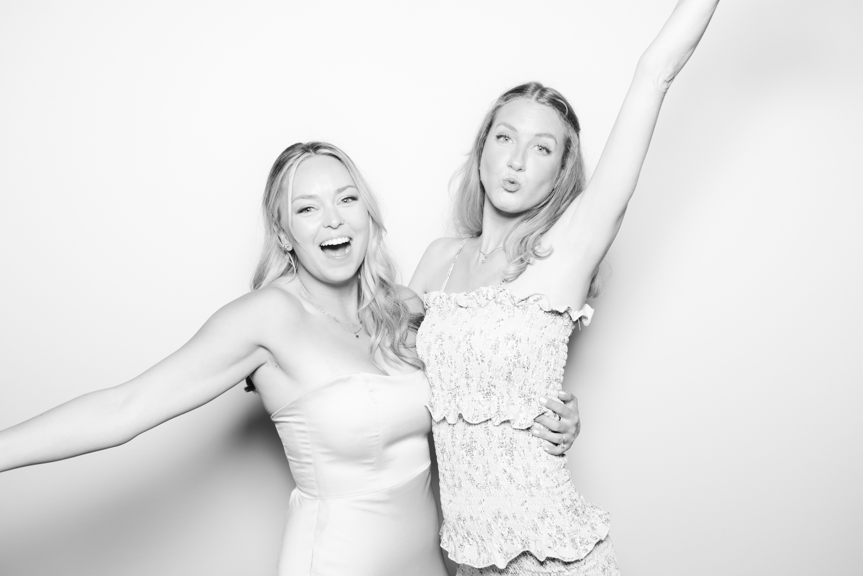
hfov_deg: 53.1
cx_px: 432
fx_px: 863
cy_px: 288
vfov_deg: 36.9
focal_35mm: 36
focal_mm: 24
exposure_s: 1/125
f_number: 7.1
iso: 320
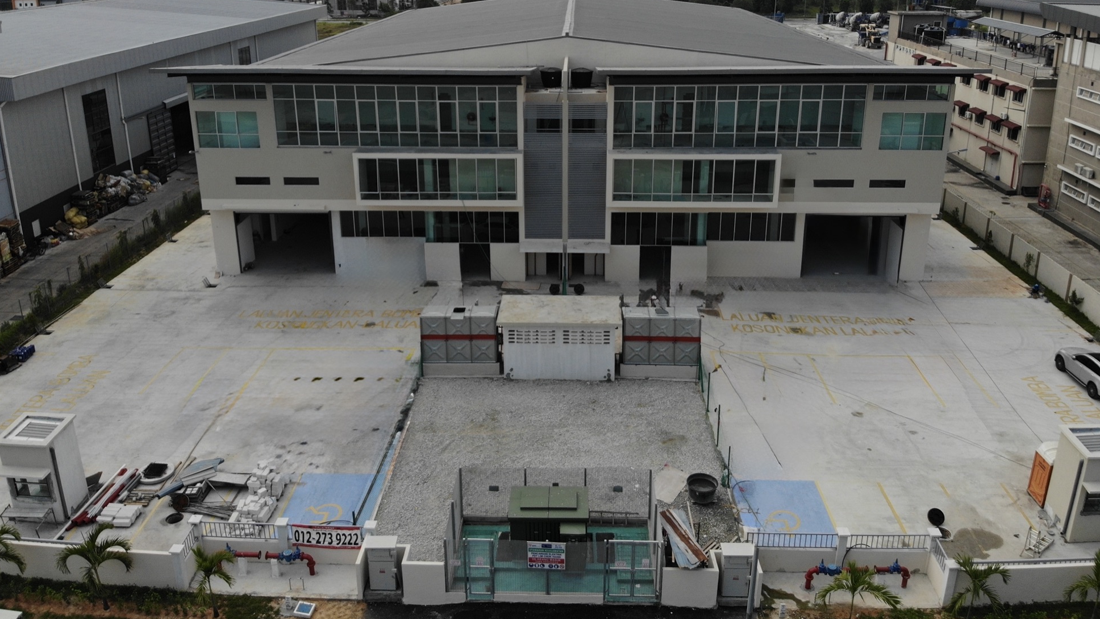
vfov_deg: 42.3
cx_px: 547
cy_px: 202
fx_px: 788
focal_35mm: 27
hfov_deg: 69.9
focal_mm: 4.5
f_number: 2.8
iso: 100
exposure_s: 1/834
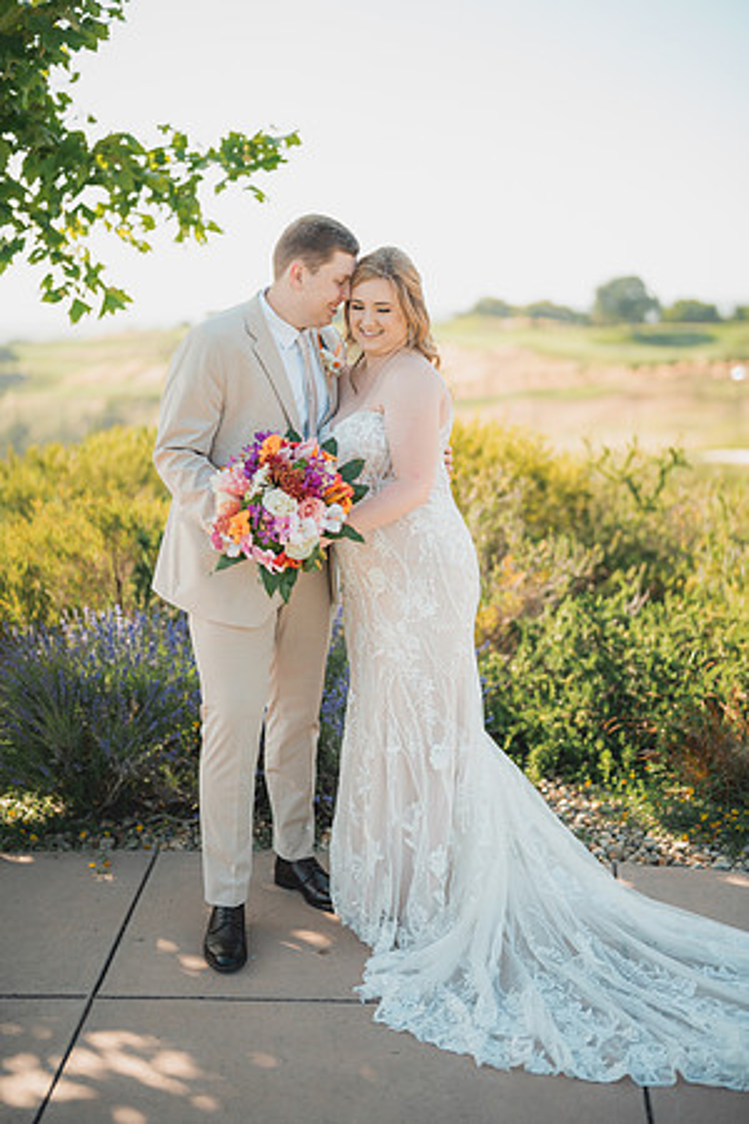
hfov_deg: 27.0
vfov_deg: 39.6
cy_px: 562
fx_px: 1560
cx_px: 374
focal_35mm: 50
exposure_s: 1/1250
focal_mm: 50
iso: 50
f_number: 1.2
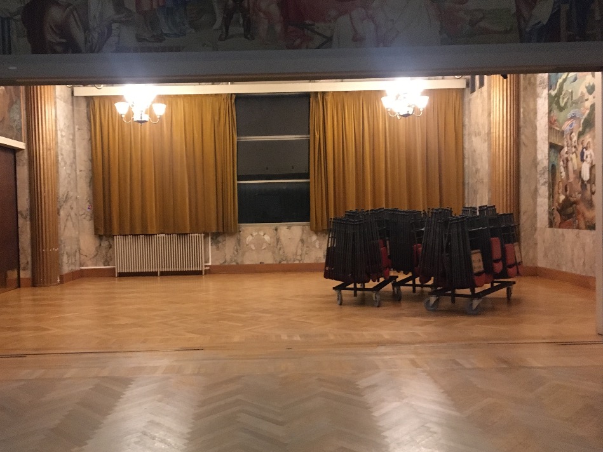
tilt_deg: -2.8
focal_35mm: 33
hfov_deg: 55.2
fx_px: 575
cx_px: 262
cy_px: 227
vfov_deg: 43.0
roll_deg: +1.3
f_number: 2.2
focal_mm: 4.15
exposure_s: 1/17
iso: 320
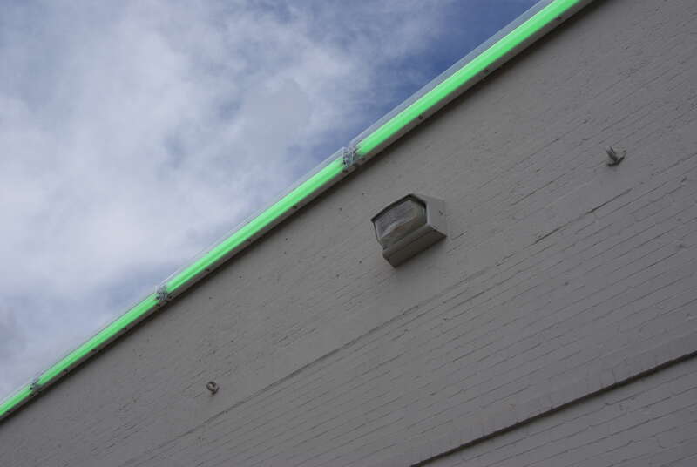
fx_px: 756
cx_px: 348
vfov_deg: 34.3
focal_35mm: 39
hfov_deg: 49.5
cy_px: 234
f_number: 9
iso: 100
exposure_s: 1/320
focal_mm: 26
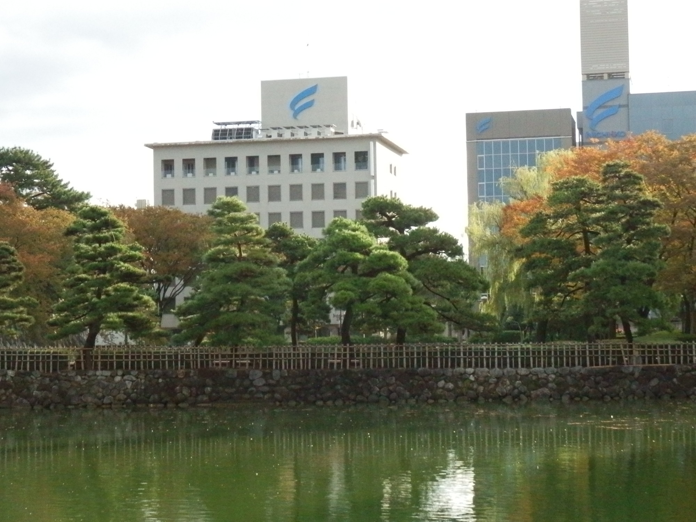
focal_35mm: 73
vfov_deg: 20.2
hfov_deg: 26.7
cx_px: 348
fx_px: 1468
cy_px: 261
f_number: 12.7
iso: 1600
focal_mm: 13.1
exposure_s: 1/320
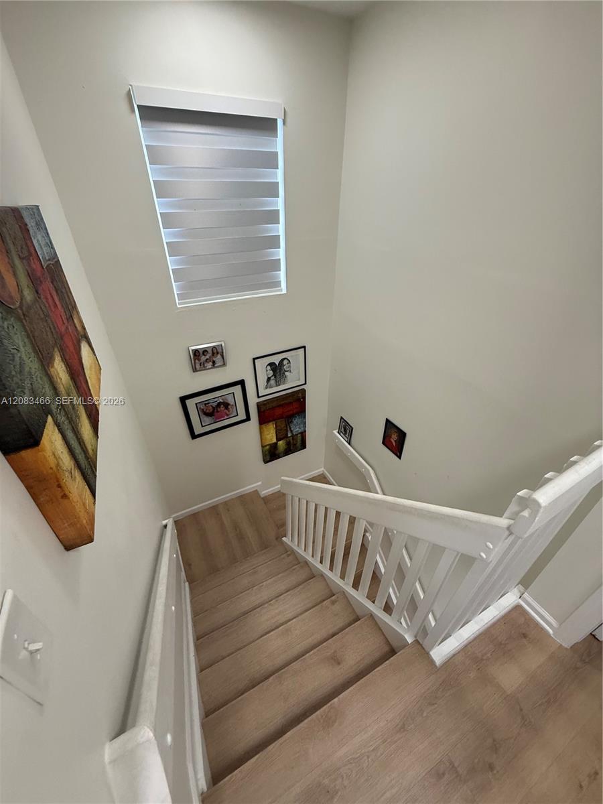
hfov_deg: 85.7
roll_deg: -0.2
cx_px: 302
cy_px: 402
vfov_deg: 102.1
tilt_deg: -31.2
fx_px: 325
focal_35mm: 14
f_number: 2.2
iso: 160
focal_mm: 2.22
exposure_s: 1/120
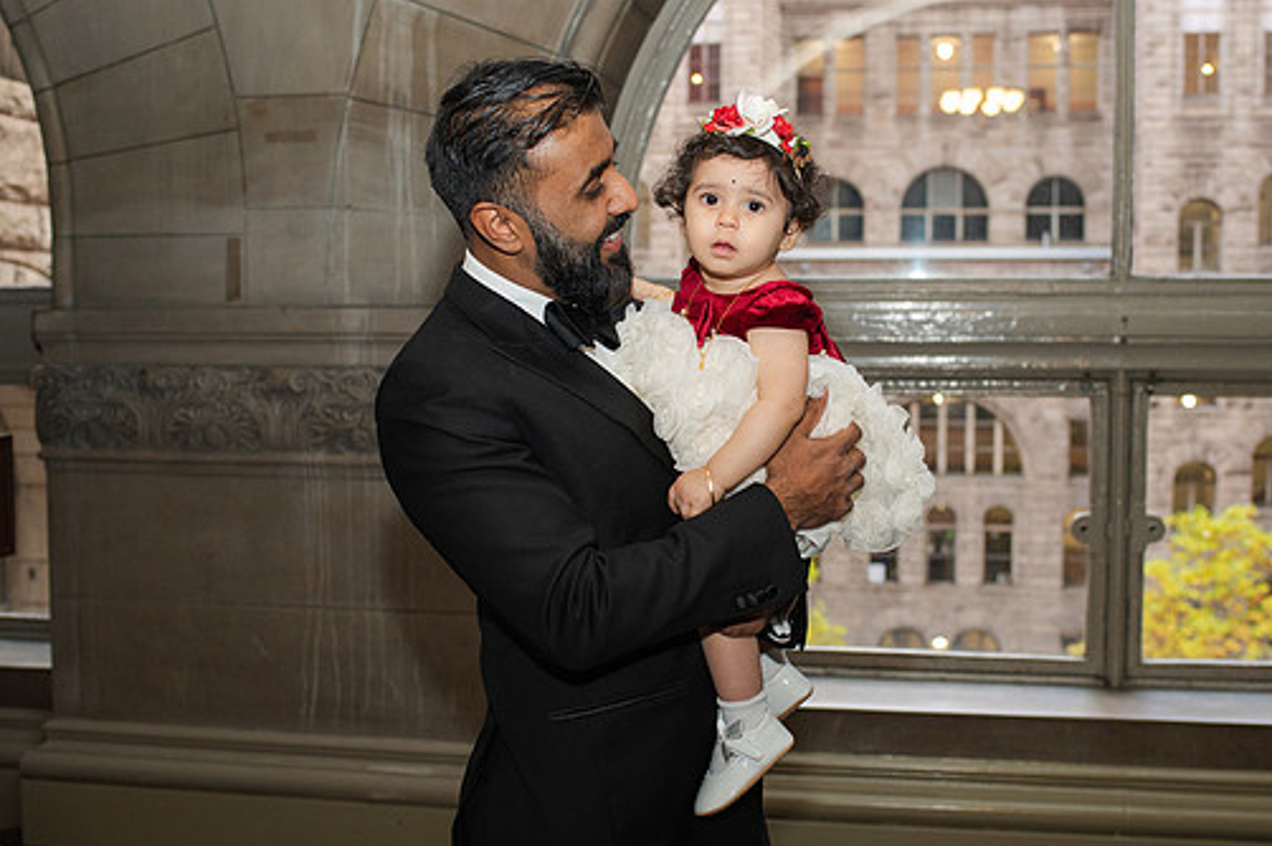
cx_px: 668
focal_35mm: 43
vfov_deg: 31.1
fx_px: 1518
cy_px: 426
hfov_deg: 45.4
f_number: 3.5
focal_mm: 35
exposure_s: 1/200
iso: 1000
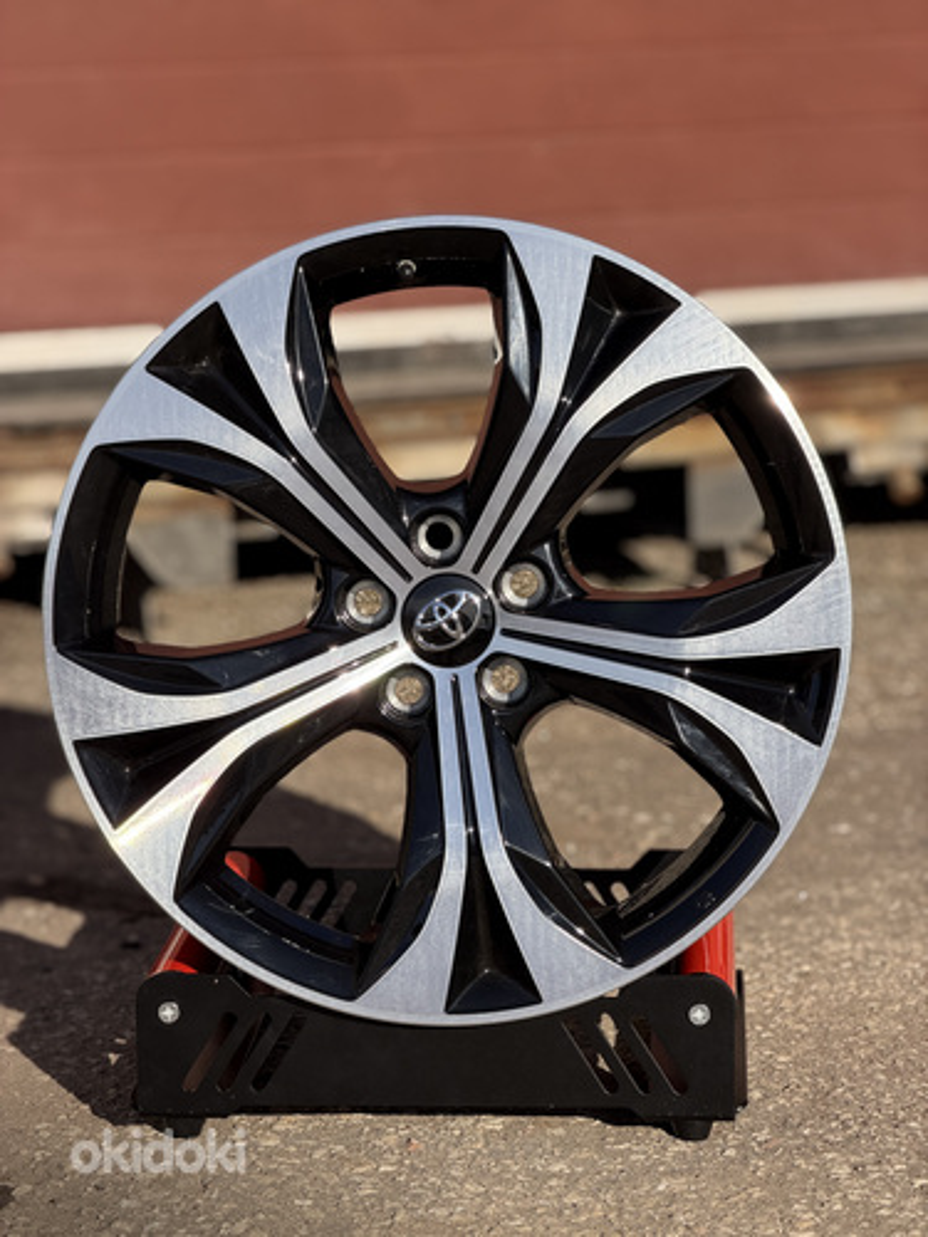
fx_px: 3574
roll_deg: +2.1
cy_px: 618
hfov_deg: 14.8
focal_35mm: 100
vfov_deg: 19.6
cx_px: 464
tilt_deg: -9.0
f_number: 2.8
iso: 32
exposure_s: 1/644
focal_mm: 16.89
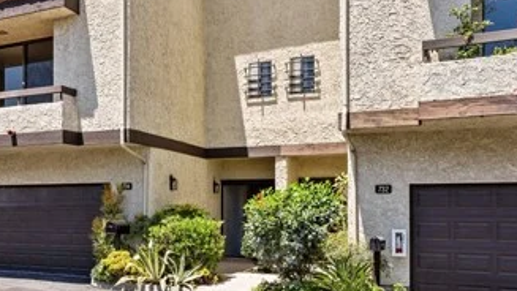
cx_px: 92
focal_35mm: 43
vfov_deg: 26.8
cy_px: 34
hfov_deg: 44.6
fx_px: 590
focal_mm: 14
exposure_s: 1/640
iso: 250
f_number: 7.1
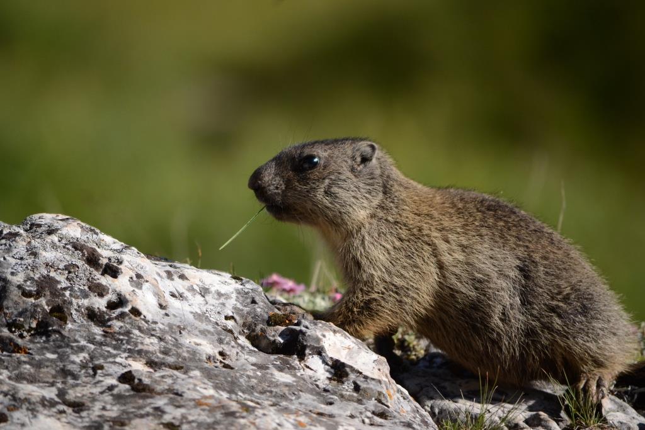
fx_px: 8063
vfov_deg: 3.1
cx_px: 322
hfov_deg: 4.6
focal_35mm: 450
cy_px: 215
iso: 400
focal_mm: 300
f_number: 5.6
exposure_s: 1/1600
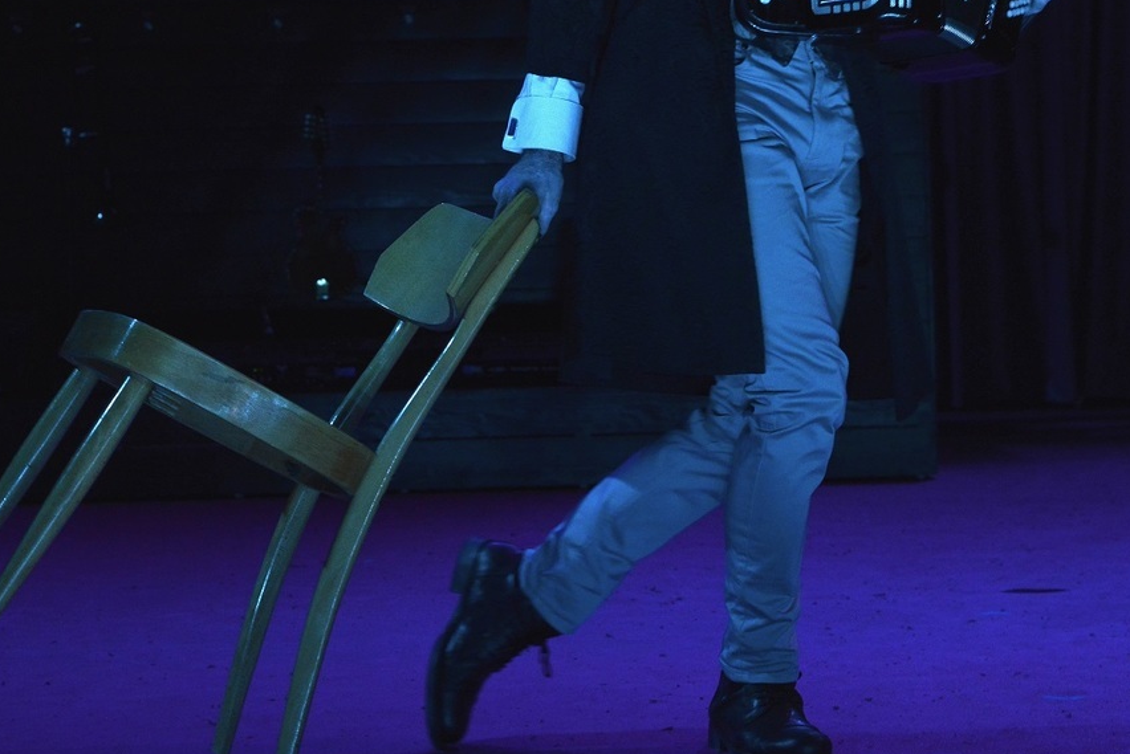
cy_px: 161
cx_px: 561
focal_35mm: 88
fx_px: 2764
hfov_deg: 23.1
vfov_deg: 15.5
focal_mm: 50
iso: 1600
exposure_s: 1/125
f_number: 5.6
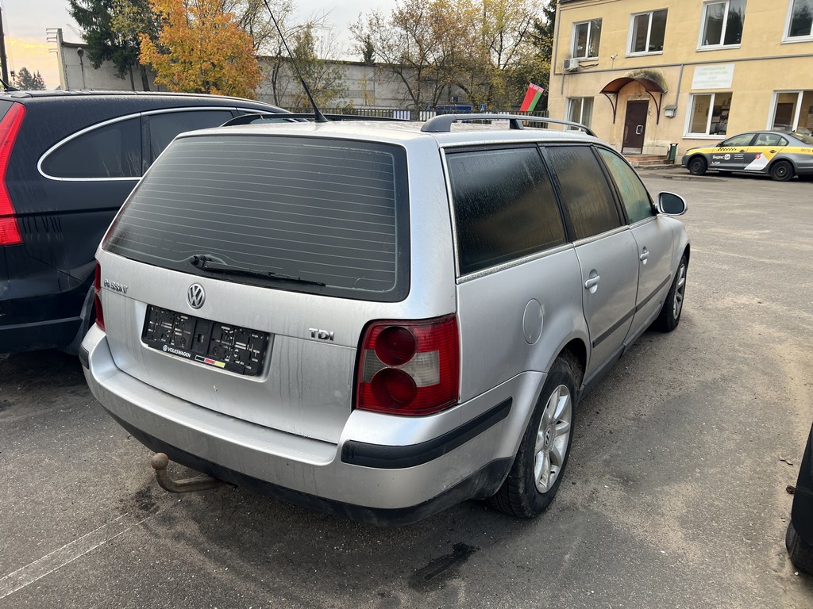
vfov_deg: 53.1
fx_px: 611
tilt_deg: -14.4
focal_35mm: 26
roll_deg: -0.5
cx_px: 406
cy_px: 304
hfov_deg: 67.3
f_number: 1.5
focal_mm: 5.7
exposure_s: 1/134
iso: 32
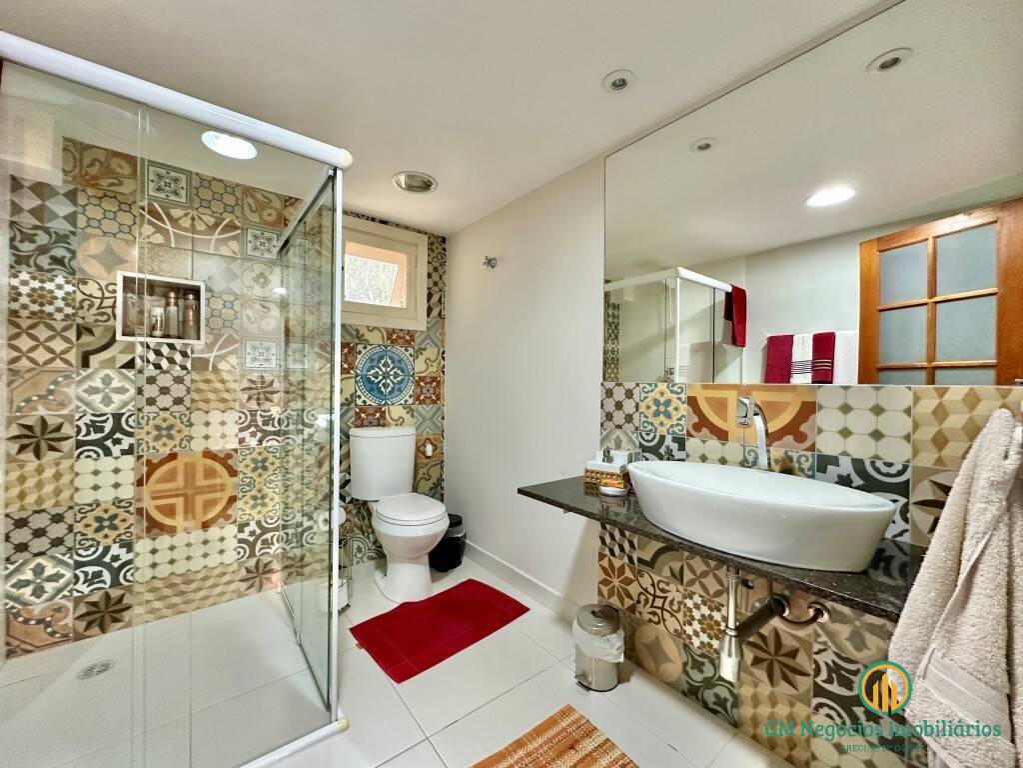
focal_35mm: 14
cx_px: 512
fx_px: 414
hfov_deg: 102.1
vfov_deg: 85.7
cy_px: 384
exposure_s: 1/60
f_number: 2.2
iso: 320
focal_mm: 2.22
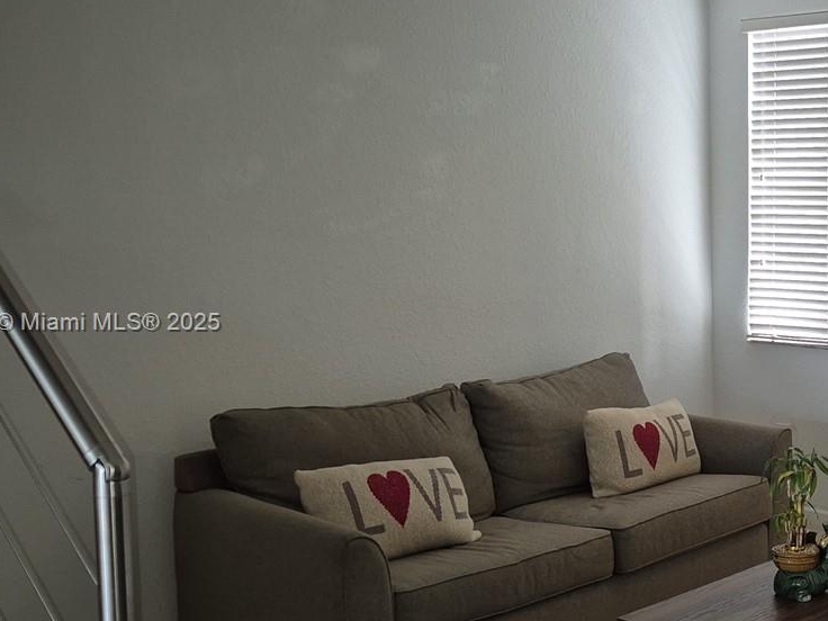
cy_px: 324
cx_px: 760
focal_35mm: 50
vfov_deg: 29.1
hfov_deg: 35.7
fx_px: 1196
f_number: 1.8
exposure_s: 1/40
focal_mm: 5.4
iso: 100
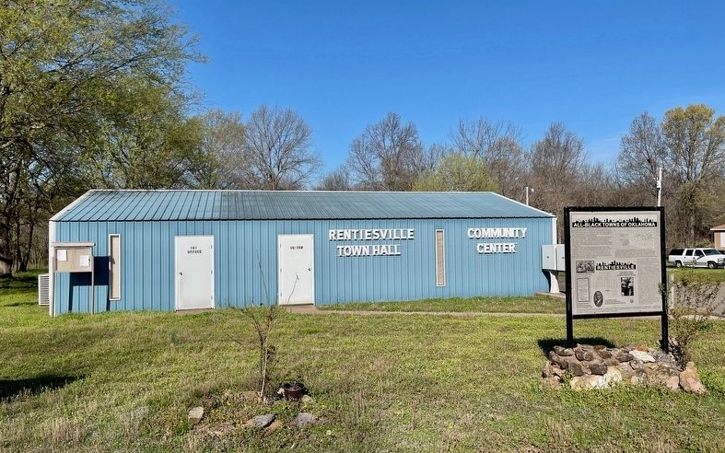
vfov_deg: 44.5
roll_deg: +1.5
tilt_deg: +1.7
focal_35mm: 28
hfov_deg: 66.5
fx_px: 553
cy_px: 219
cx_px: 362
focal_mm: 4.2
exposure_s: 1/4464
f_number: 1.6
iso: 32
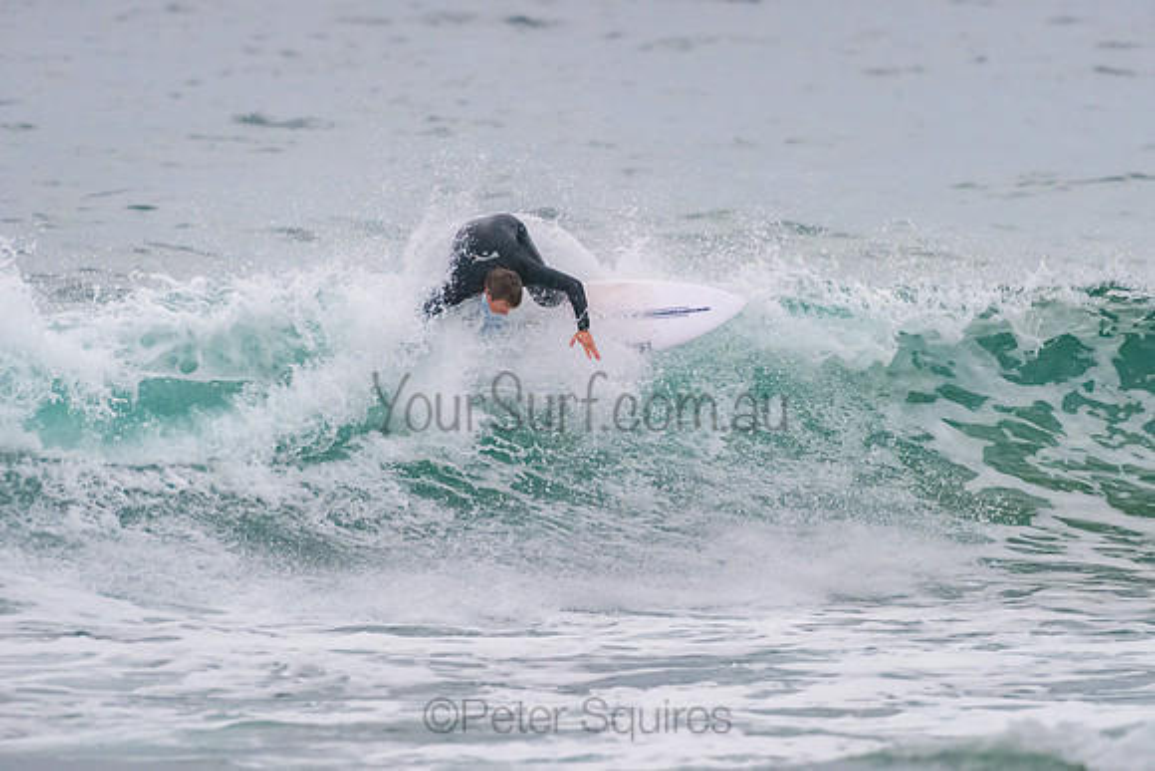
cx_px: 668
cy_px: 304
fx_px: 19674
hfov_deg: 3.4
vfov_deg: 2.2
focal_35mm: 613
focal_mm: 500
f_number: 5.6
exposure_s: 1/1250
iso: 2800
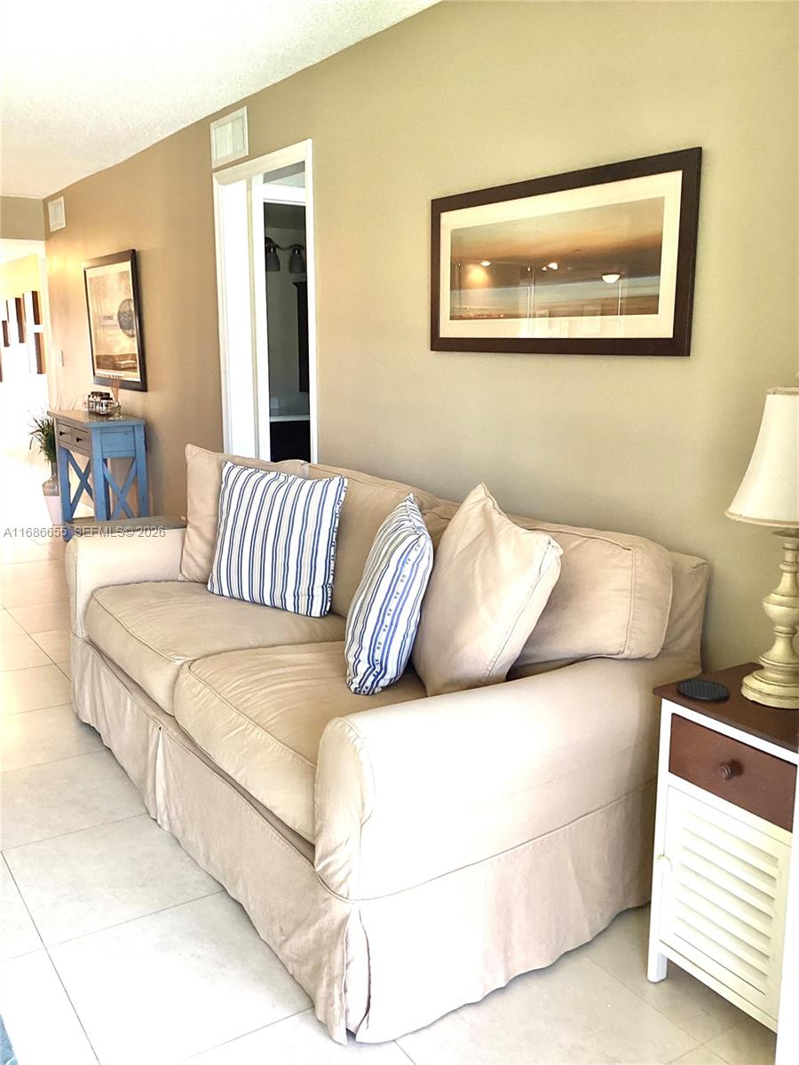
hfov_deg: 45.4
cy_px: 532
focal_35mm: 31
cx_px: 400
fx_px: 954
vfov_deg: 58.4
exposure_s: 1/50
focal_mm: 3.3
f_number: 2.4
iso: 160
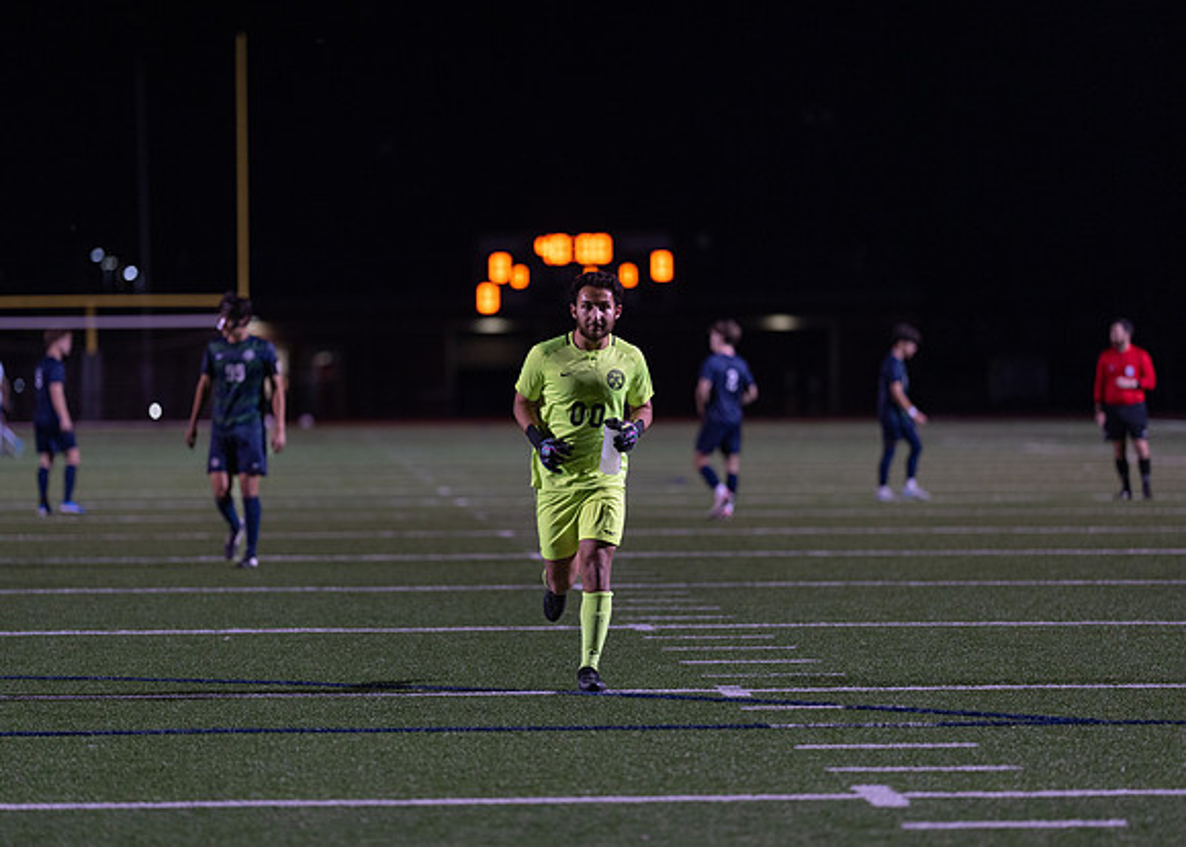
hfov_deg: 14.1
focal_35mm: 142
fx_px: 4796
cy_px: 423
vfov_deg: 10.1
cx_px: 548
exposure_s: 1/1250
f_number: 1.8
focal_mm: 135
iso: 1250
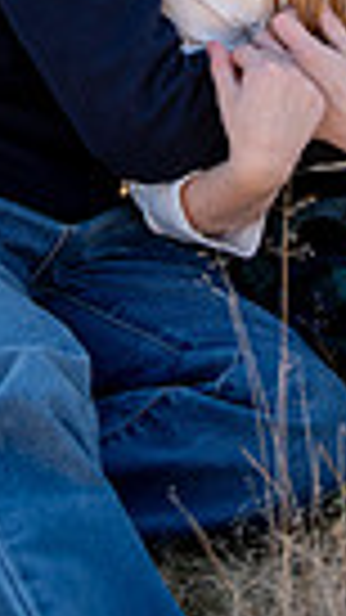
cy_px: -63
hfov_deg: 4.7
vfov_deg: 8.3
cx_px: 222
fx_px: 4194
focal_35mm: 257
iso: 200
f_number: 2.8
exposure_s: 1/640
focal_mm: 75
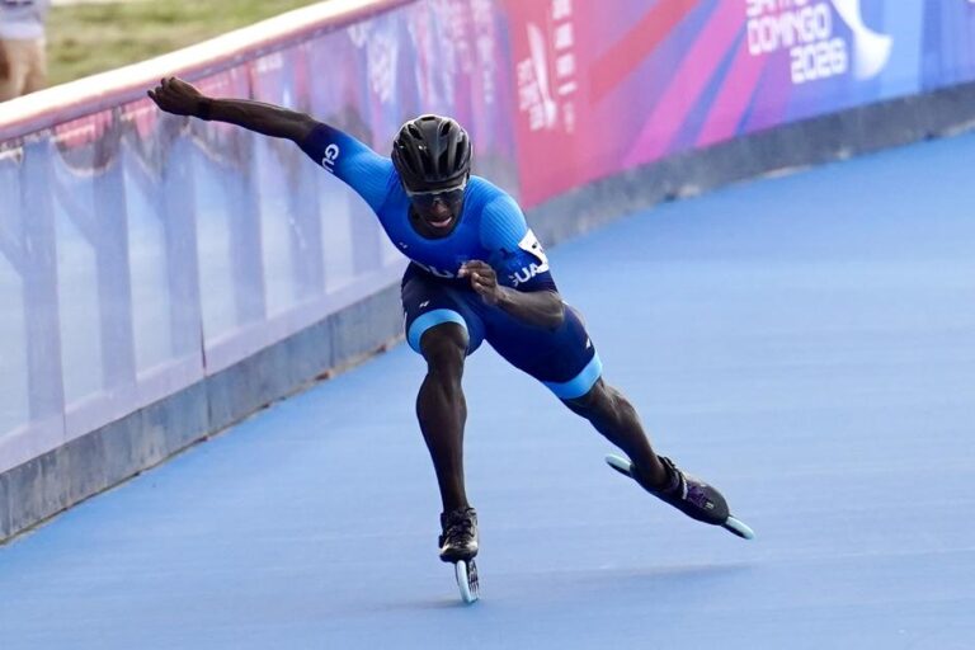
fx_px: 8124
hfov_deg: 6.9
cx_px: 488
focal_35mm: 300
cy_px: 325
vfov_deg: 4.6
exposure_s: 1/1600
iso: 800
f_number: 2.8
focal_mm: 200
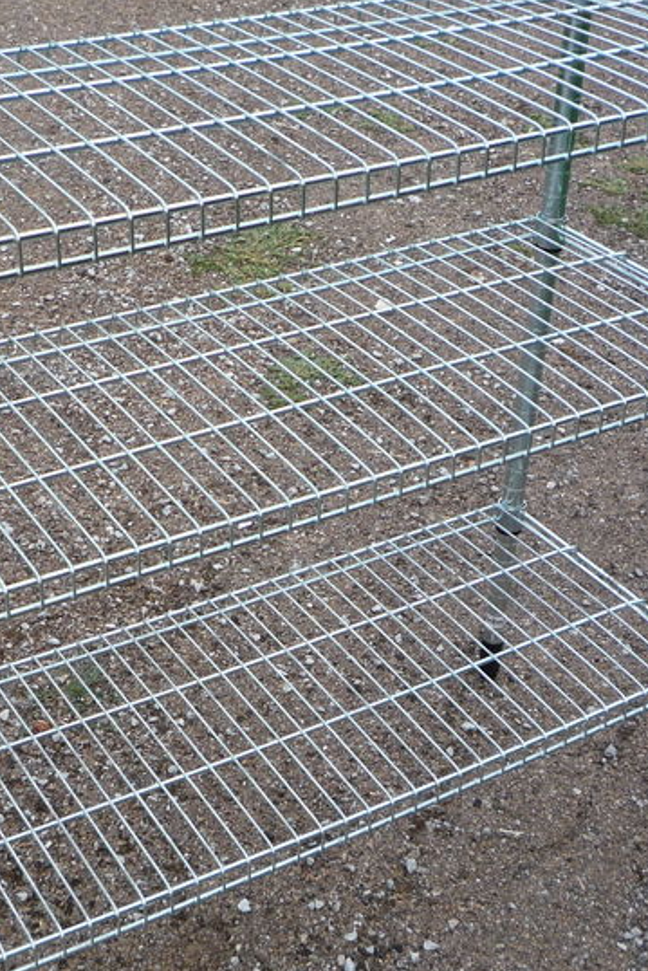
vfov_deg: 34.4
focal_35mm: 58
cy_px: 556
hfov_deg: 23.3
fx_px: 1565
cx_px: 249
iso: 100
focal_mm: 5.2
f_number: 3.3
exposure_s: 1/80
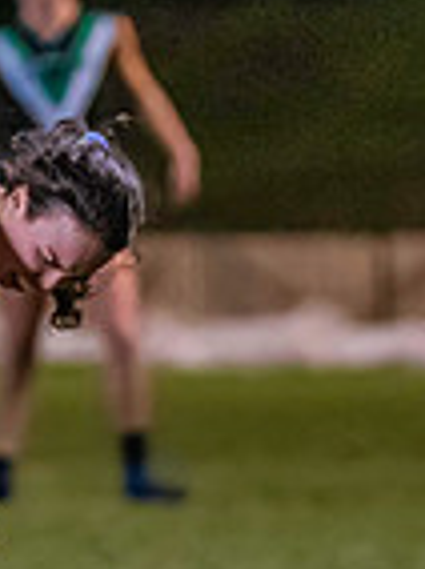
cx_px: 8
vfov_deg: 1.7
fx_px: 19490
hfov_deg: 1.2
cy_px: 623
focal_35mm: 1187
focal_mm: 180
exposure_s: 1/1000
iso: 10000
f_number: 2.8
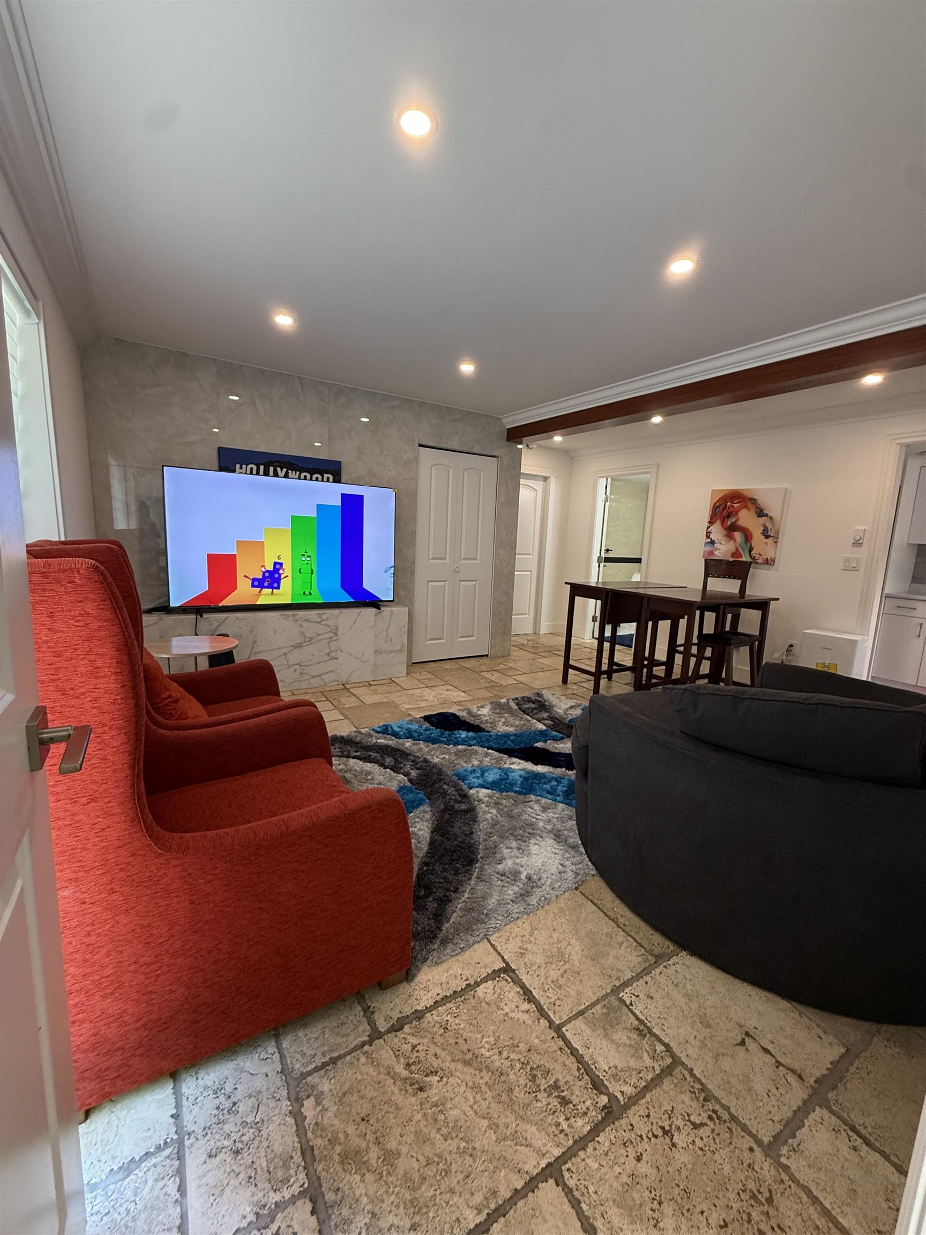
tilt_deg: -9.7
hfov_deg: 85.7
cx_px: 463
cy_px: 618
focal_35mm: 14
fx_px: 499
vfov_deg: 102.1
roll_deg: -3.7
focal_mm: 2.22
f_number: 2.2
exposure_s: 1/75
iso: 320
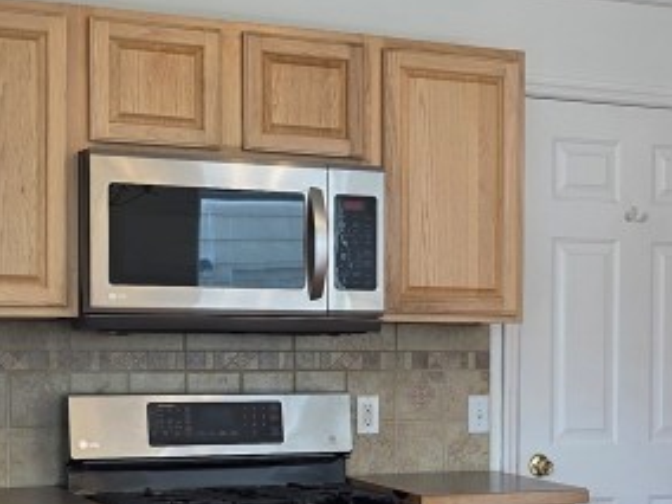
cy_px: 388
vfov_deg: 17.7
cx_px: 563
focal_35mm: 83
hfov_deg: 23.1
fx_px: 1611
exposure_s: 1/120
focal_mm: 6.3
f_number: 1.7
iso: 80
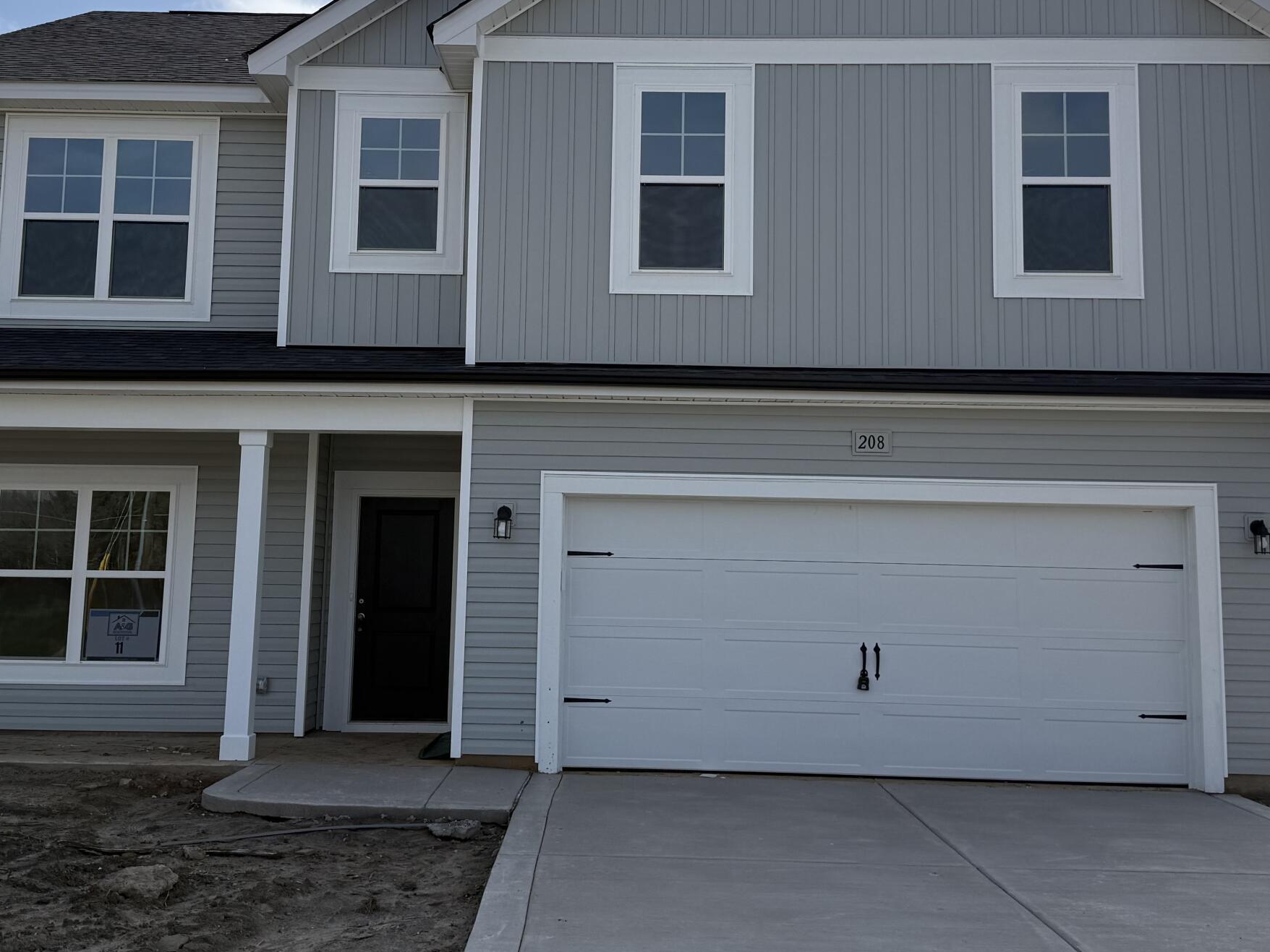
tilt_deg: +9.4
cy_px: 368
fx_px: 1504
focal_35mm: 41
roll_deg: -2.3
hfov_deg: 45.7
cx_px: 588
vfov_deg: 35.0
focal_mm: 6.76
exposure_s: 1/7353
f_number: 1.78
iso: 80
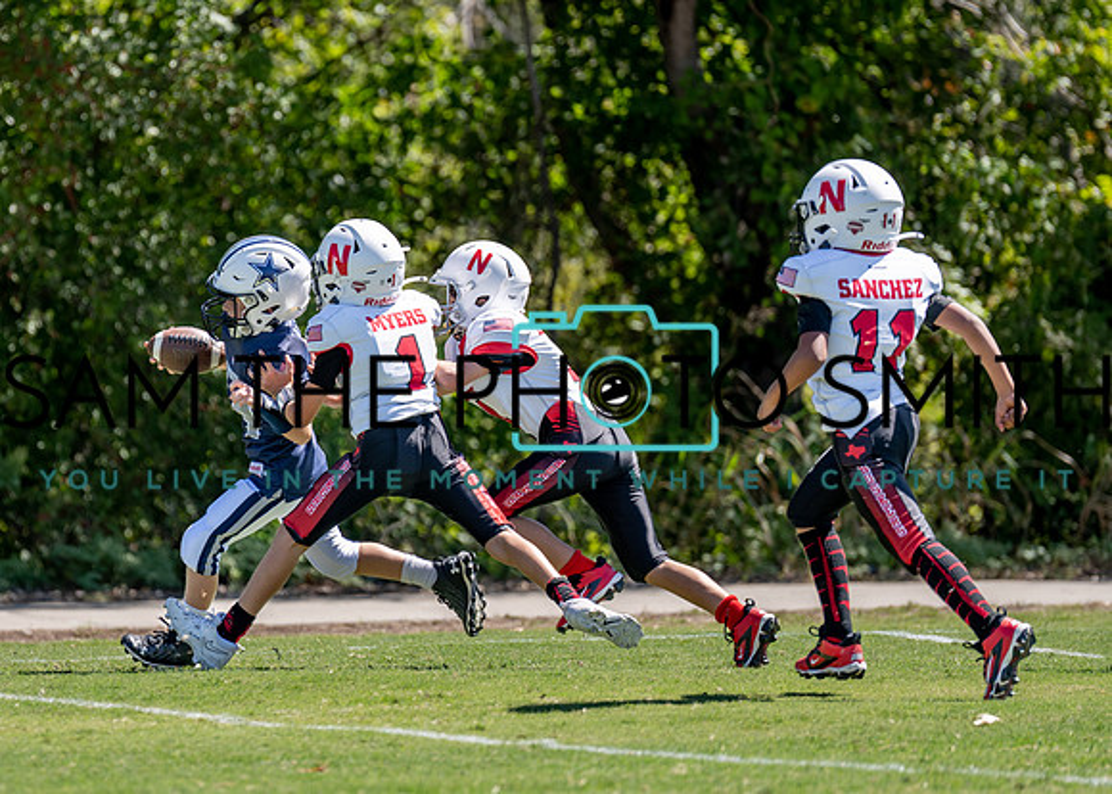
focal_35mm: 343
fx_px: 10837
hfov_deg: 5.9
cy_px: 354
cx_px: 334
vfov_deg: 4.2
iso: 100
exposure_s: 1/1250
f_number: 2.8
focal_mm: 200
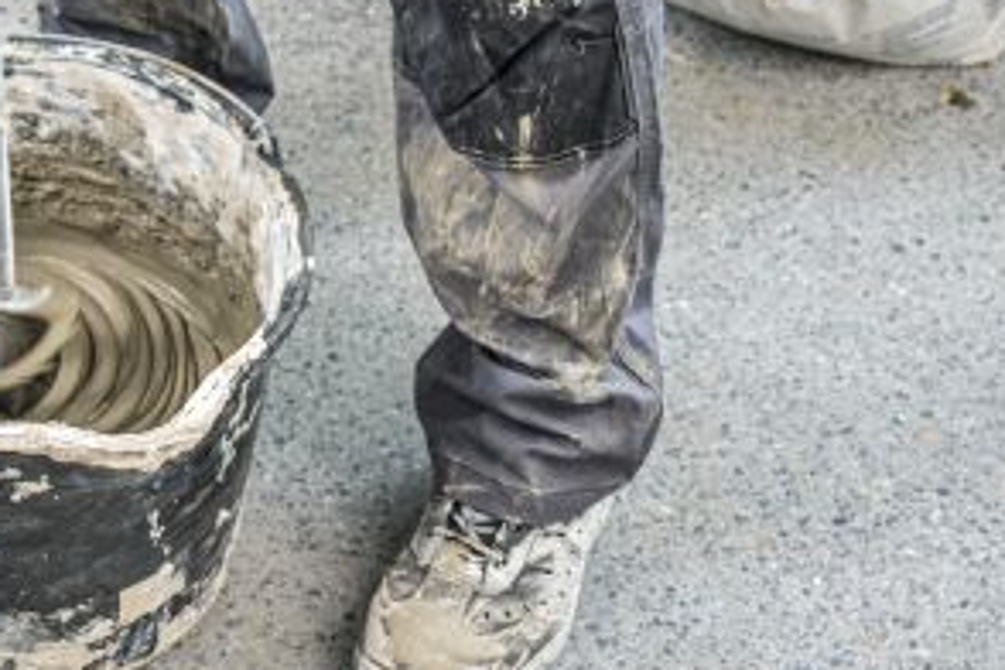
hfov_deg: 16.7
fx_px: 3322
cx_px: -85
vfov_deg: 11.1
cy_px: -330
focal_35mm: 119
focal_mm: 35
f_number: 4
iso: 800
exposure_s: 1/160
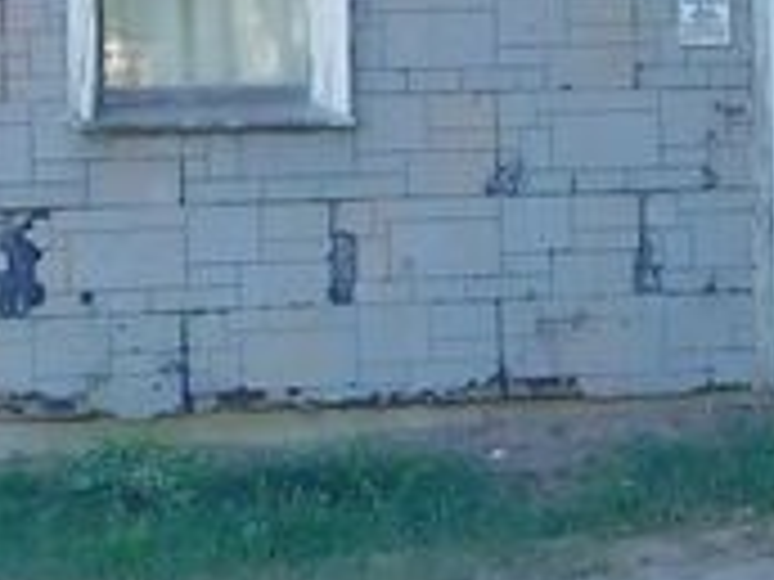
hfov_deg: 14.4
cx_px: 248
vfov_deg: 10.7
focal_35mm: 137
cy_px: -90
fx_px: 3063
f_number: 3
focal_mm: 4
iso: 125
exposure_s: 1/200
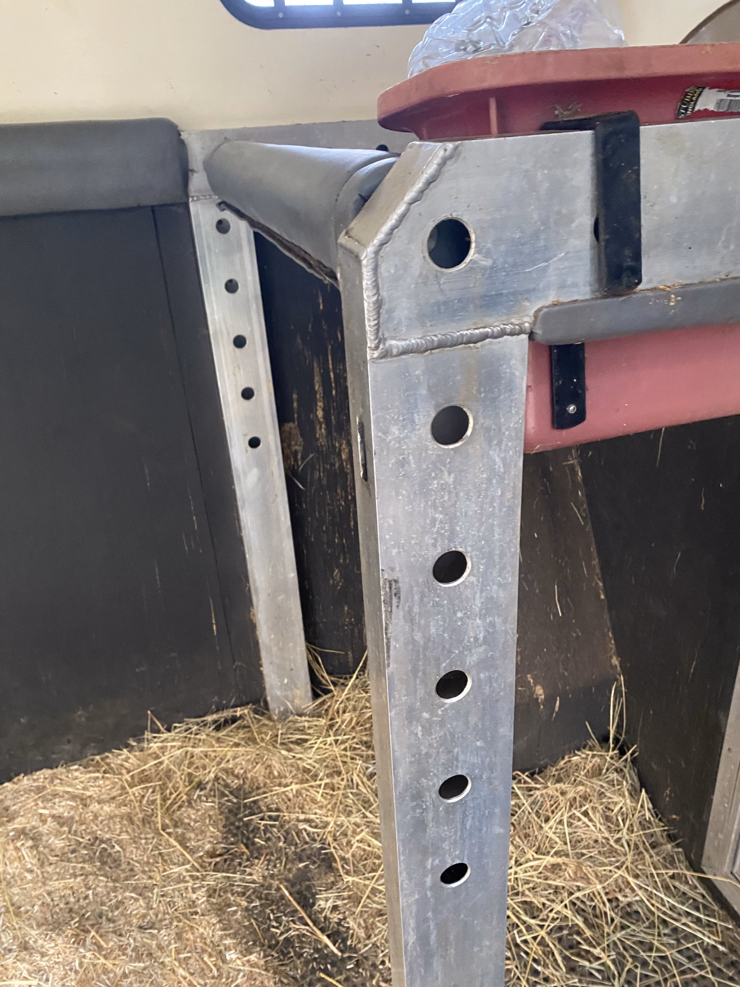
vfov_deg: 67.3
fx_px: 741
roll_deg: +4.4
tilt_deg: -25.4
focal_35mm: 26
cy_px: 494
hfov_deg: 53.1
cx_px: 370
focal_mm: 4.25
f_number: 1.8
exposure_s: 1/35
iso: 640
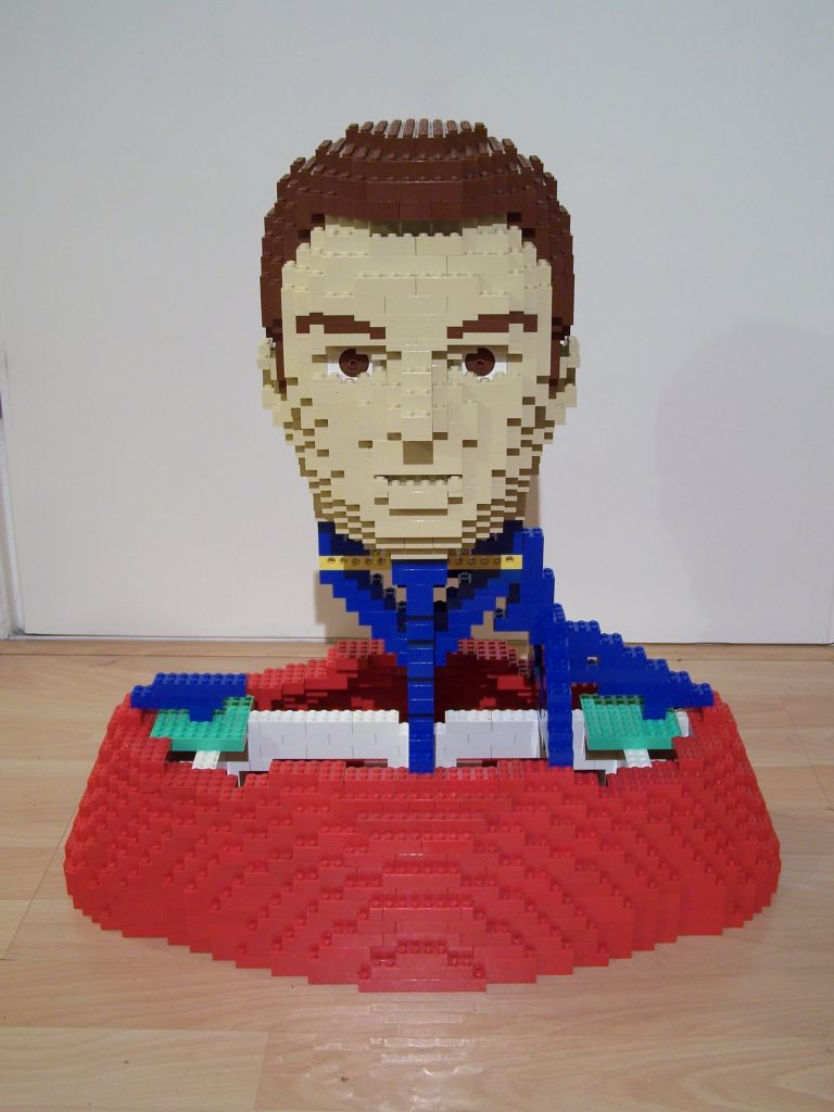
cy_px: 556
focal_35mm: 40
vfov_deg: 46.8
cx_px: 417
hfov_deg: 36.0
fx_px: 1285
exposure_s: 1/3
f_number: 2.8
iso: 80
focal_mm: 6.7
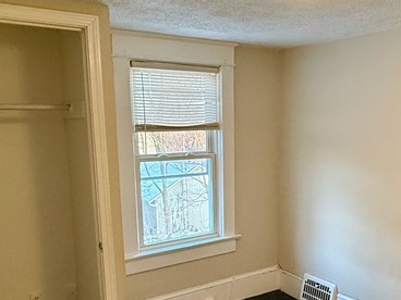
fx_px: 452
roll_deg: +1.0
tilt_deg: -8.2
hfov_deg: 47.2
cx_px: 260
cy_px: 195
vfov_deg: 36.5
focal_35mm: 39
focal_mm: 2.22
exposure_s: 1/60
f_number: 2.2
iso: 500
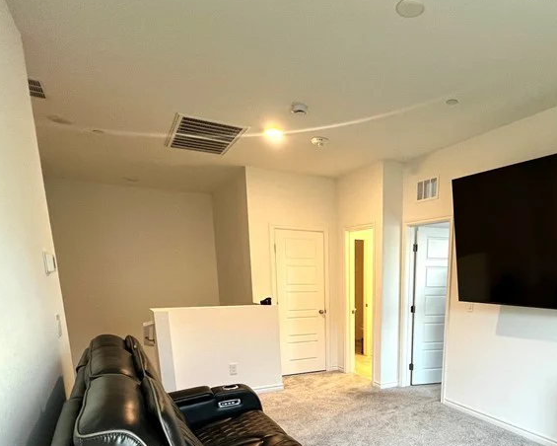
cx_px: 385
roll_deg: -0.6
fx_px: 379
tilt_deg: -12.5
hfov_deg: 69.8
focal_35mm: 23
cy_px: 365
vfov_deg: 55.9
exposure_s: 1/60
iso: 250
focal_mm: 1.57
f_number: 1.8
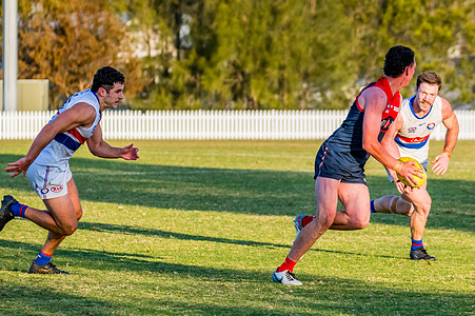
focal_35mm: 313
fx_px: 4127
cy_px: 212
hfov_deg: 6.6
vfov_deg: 4.4
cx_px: 389
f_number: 5.6
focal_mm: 170
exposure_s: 1/1600
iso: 800
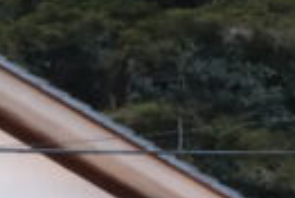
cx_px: -761
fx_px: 4550
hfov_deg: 3.6
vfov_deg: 2.5
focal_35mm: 554
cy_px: 411
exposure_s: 1/140
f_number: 4.7
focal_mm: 47.2
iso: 4000
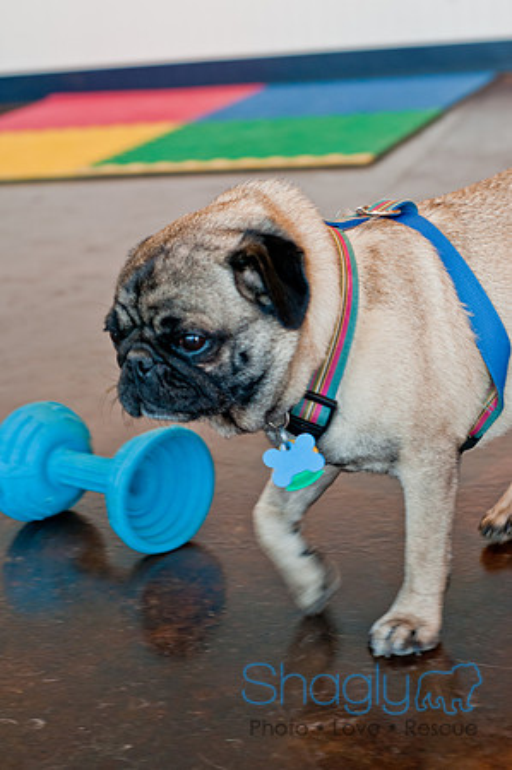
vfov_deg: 27.0
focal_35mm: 75
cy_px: 385
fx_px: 1604
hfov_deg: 18.1
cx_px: 256
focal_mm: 50
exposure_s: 1/160
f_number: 3.2
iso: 400
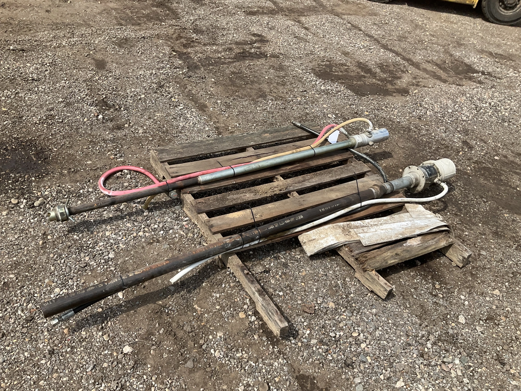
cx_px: 260
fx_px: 436
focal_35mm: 29
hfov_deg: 61.7
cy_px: 196
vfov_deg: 48.2
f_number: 1.8
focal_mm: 3
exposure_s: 1/1577
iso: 25
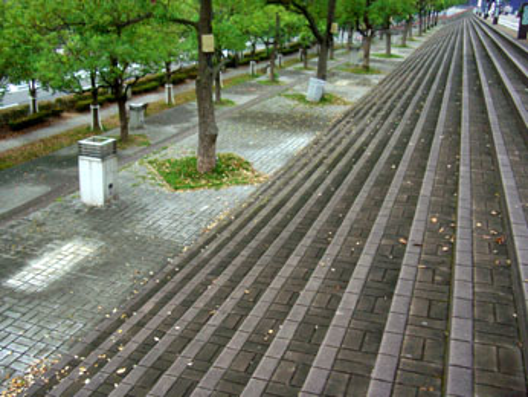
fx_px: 580
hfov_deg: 48.9
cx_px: 264
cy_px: 198
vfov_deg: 37.8
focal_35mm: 38
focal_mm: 7.9
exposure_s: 1/60
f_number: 2.8
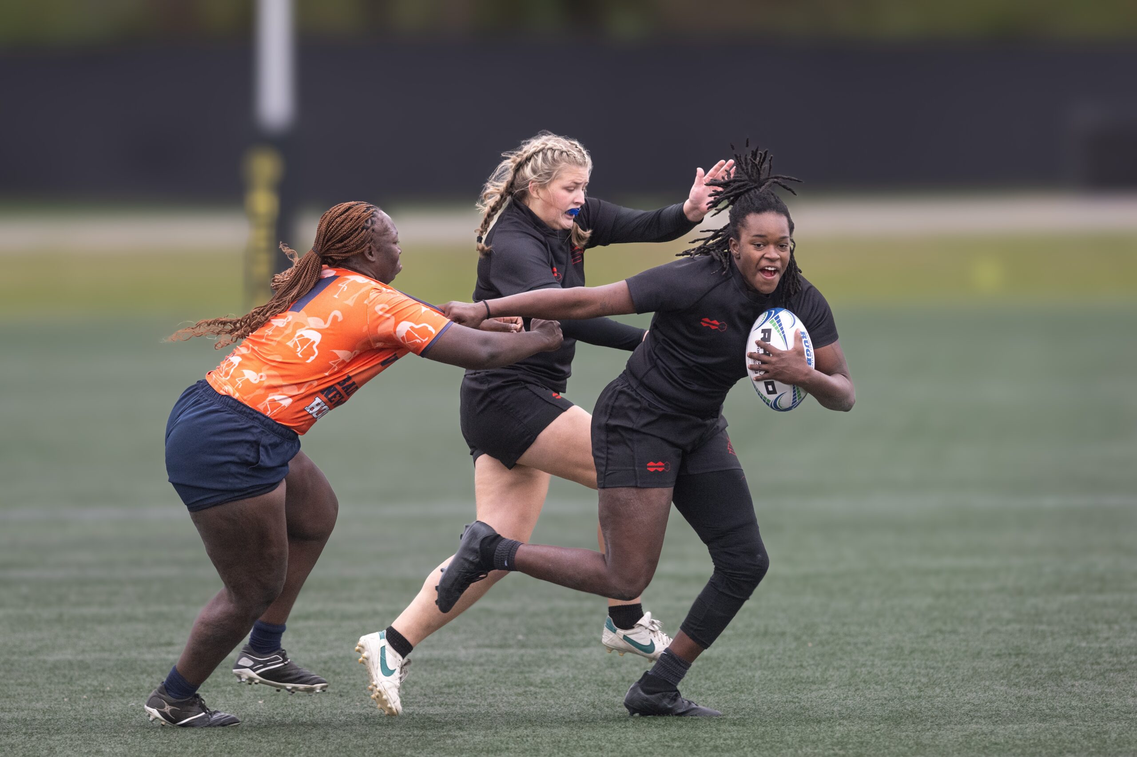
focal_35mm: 450
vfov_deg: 3.1
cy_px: 378
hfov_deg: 4.6
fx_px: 14207
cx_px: 568
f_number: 4
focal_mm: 300
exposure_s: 1/1250
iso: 1100
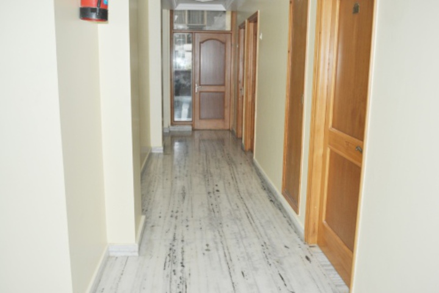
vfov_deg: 40.0
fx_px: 402
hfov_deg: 57.2
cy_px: 146
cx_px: 220
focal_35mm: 33
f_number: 4.5
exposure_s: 1/125
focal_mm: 22
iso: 400
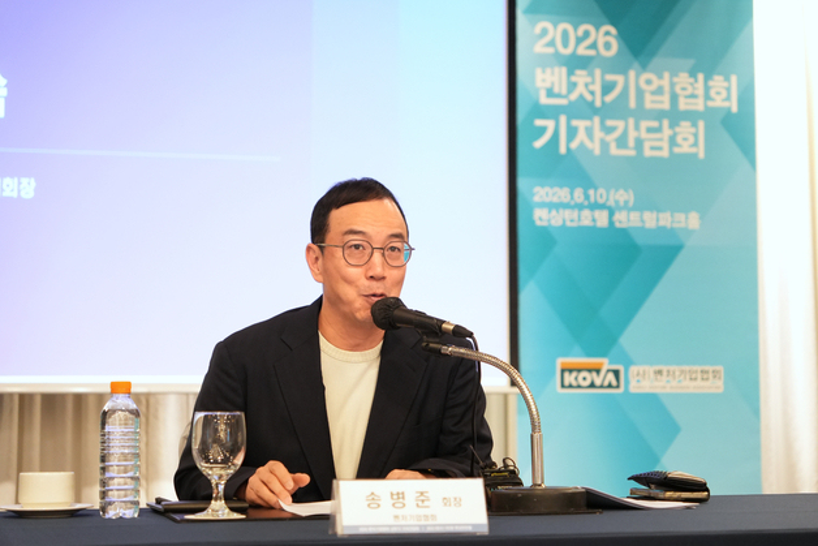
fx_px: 1551
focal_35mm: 68
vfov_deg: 20.0
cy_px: 273
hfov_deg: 29.5
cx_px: 409
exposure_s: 1/100
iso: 2000
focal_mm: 45.5
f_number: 2.8
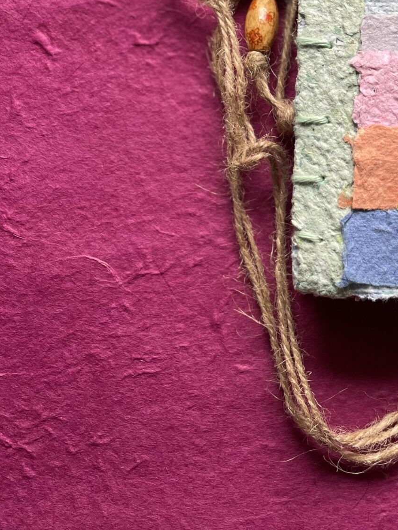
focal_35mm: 59
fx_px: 904
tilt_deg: -83.3
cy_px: 41
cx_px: 390
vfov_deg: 31.0
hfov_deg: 23.8
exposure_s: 1/121
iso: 50
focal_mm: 4.2
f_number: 1.6
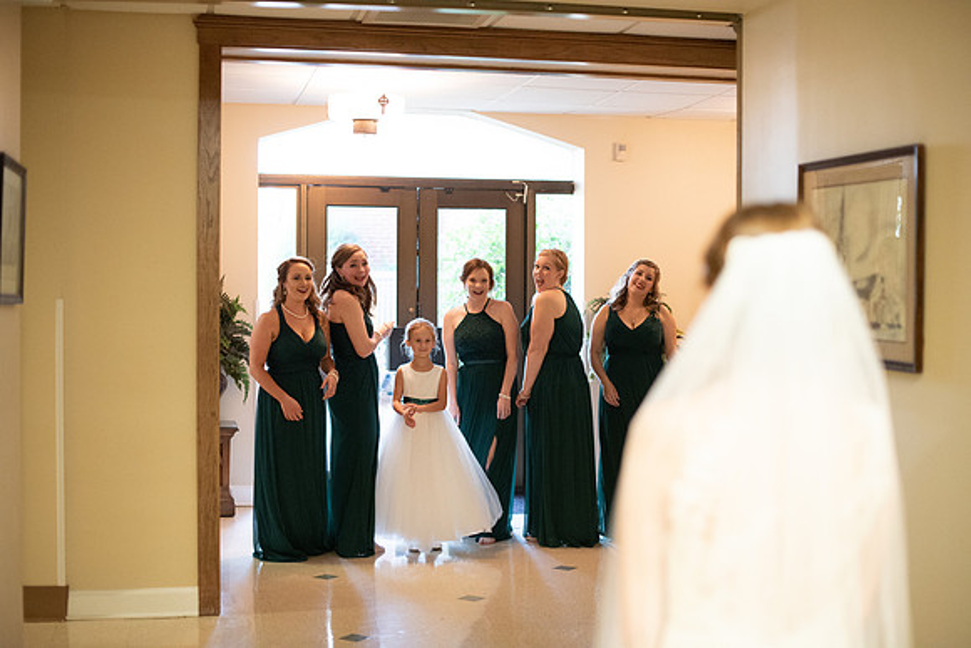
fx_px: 1349
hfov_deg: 39.6
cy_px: 324
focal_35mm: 50
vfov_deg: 27.0
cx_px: 486
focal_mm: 50
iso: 3200
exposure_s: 1/800
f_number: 2
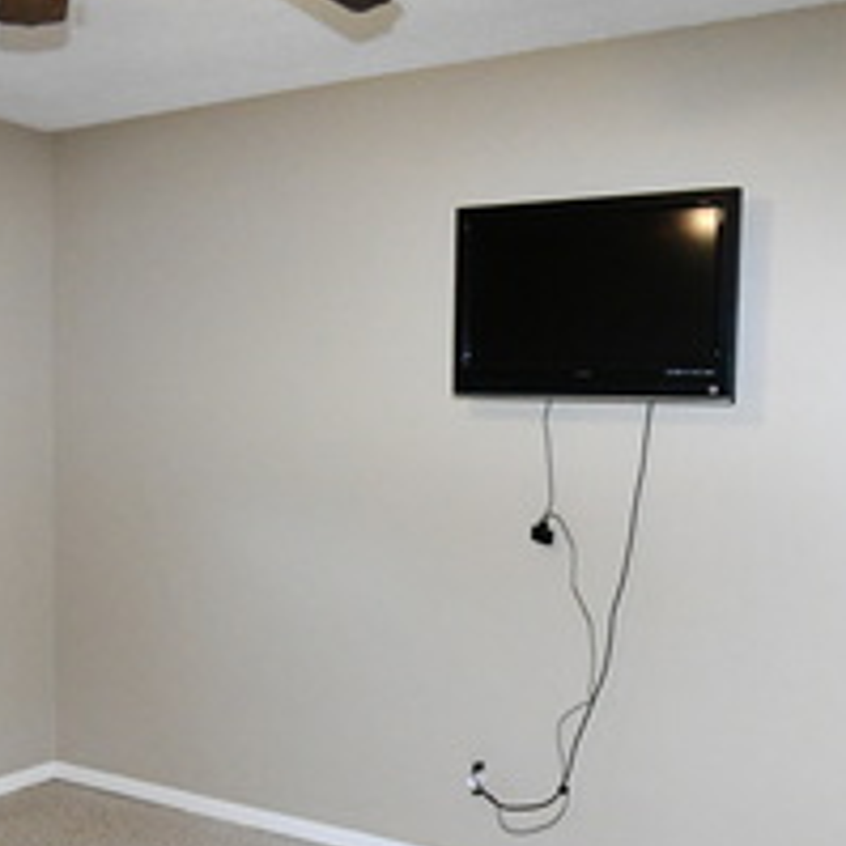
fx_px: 1134
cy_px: 453
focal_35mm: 41
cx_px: 383
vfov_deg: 40.9
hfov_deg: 40.9
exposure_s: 1/200
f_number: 7.1
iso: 4000
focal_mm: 10
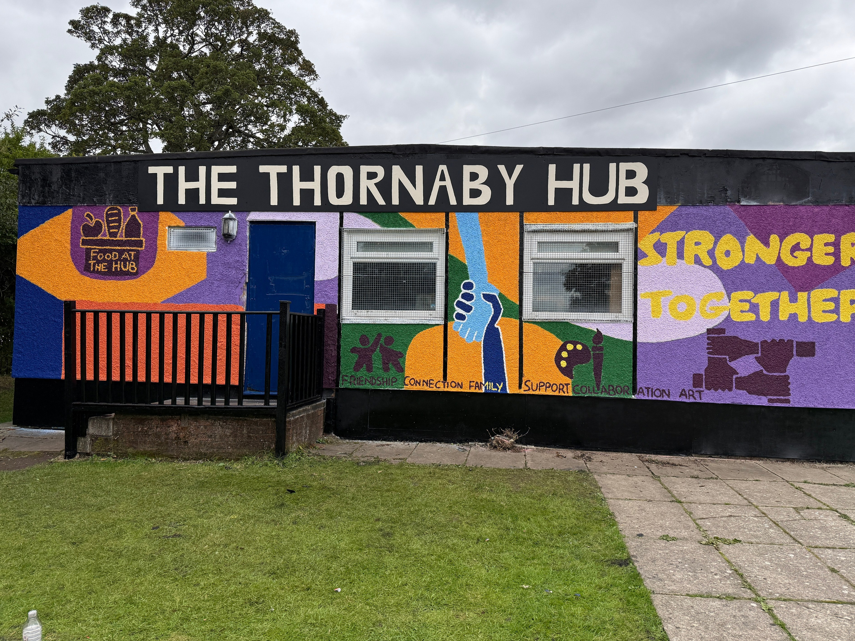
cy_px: 308
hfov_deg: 67.2
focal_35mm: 26
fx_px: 642
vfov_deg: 53.0
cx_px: 454
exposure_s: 1/440
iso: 100
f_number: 1.78
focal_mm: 6.76
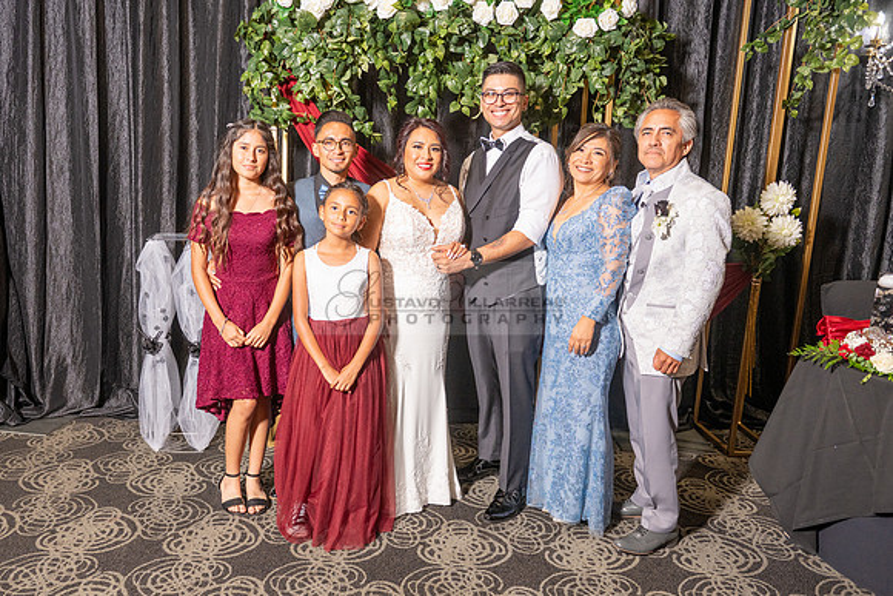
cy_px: 295
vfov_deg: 42.4
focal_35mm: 31
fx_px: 768
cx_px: 381
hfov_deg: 60.1
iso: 800
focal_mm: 27
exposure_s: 1/200
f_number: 4
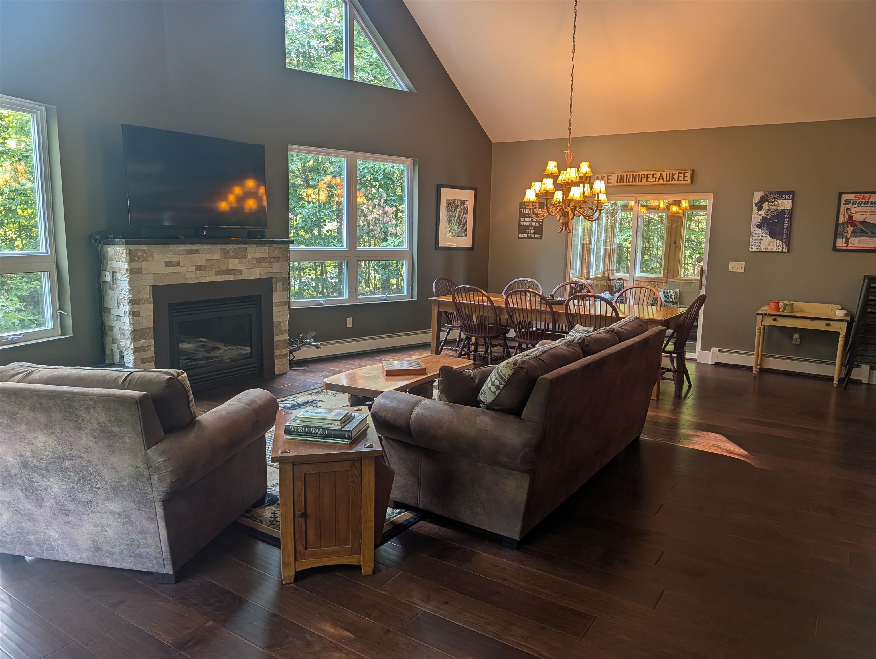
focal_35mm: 24
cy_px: 330
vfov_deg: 56.9
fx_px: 608
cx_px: 438
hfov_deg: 71.5
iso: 193
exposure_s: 1/120
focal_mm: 6.9
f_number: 1.68
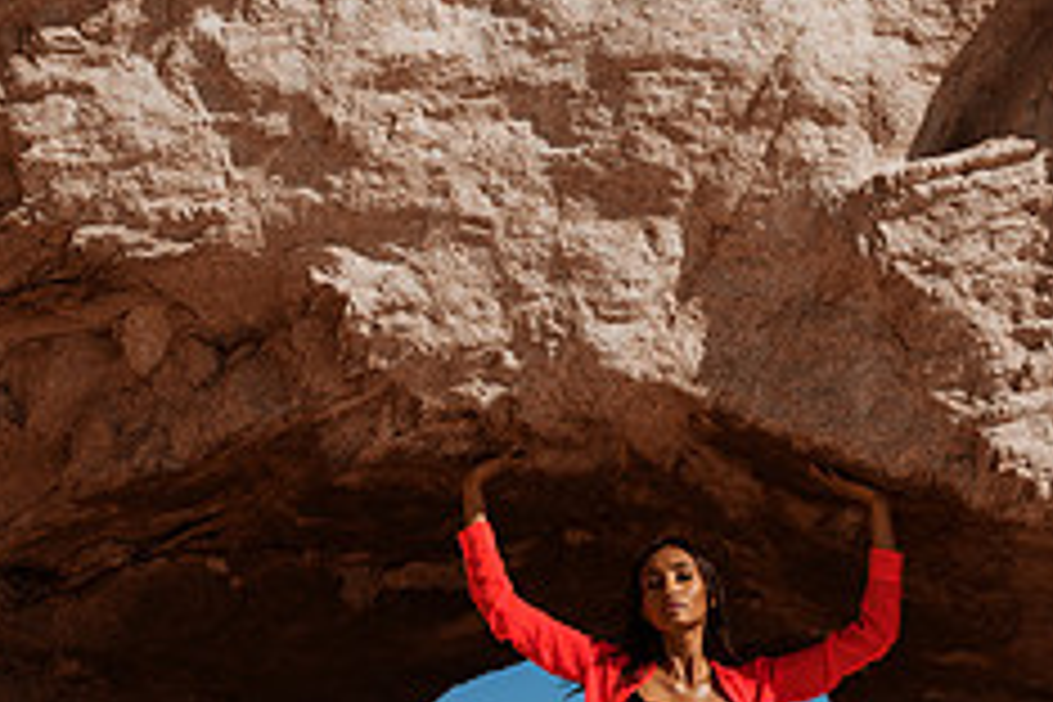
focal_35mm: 90
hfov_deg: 22.6
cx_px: 594
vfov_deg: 15.0
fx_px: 2632
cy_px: 682
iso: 64
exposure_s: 1/8000
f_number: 1.8
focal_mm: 35
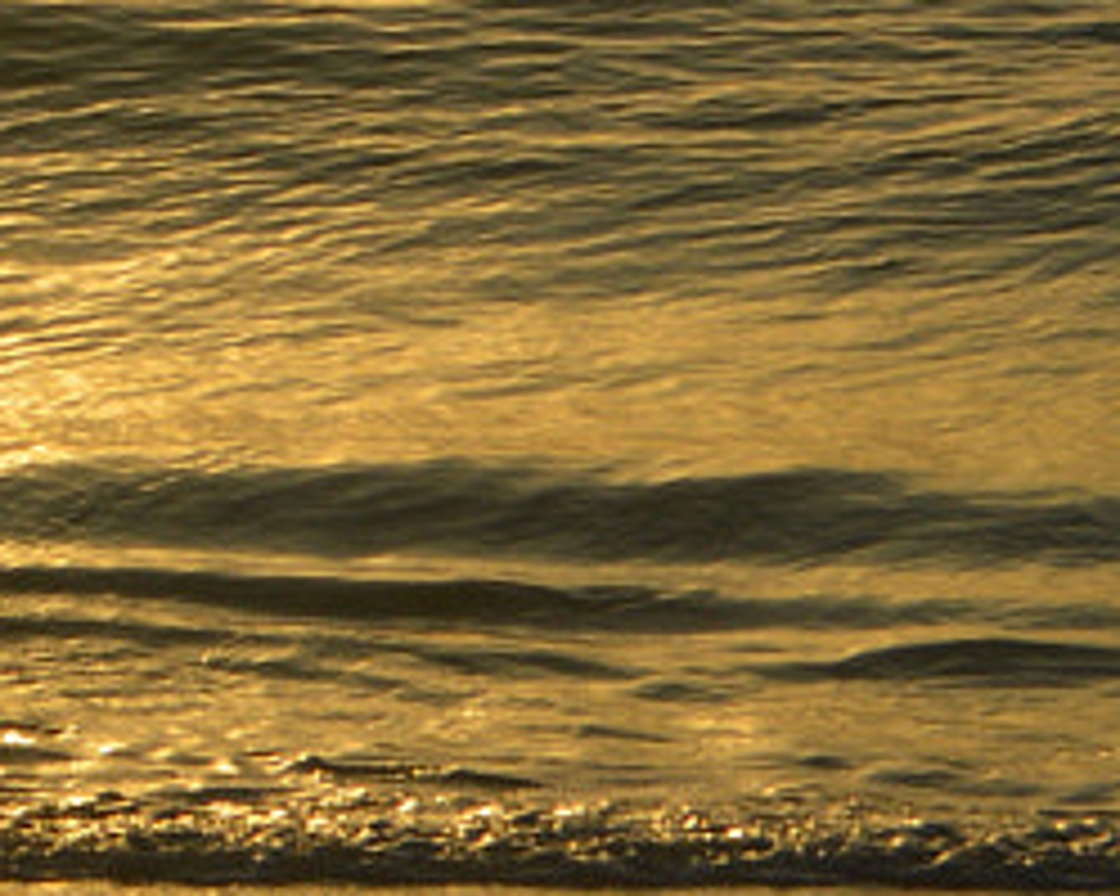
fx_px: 11995
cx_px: -1858
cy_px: -1436
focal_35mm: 362
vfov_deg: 4.2
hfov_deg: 5.1
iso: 100
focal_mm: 40
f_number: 13
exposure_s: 1/640
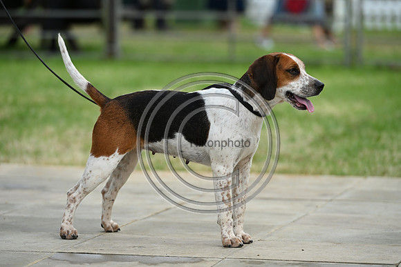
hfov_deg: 10.3
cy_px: 134
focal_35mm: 200
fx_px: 2228
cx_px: 200
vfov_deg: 6.9
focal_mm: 200
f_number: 4.5
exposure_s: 1/1000
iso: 320
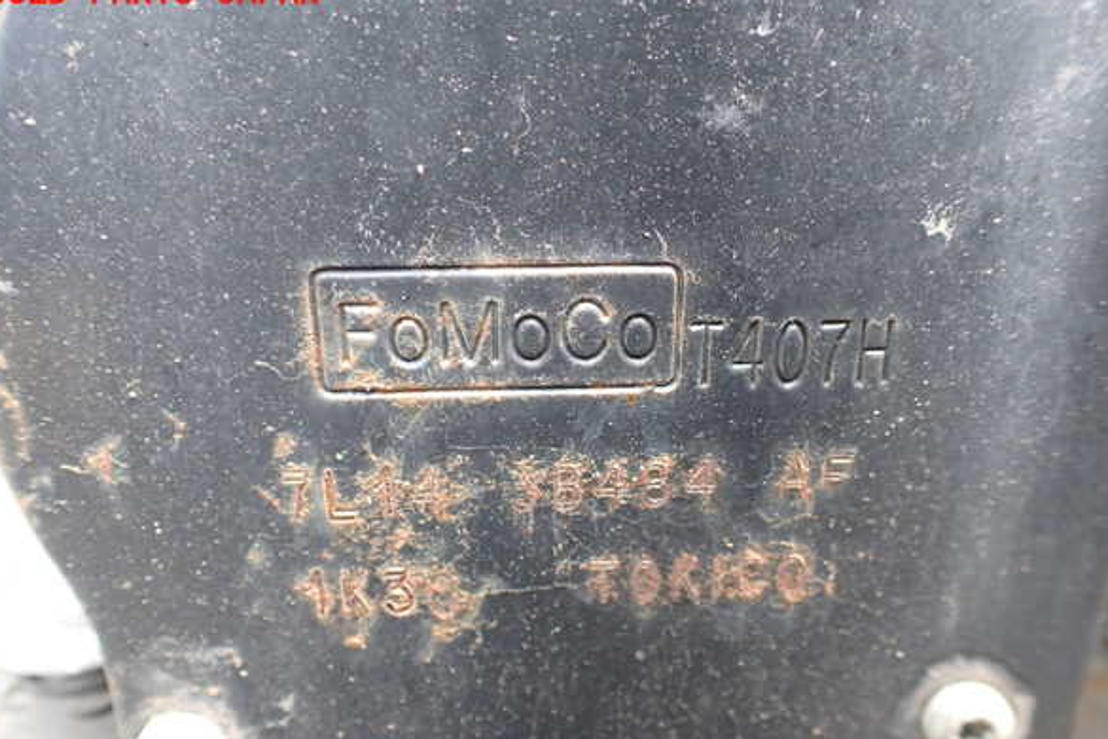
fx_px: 985
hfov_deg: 58.7
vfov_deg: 41.1
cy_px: 394
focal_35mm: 32
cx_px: 544
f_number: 2.3
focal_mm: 5.4
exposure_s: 1/125
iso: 320
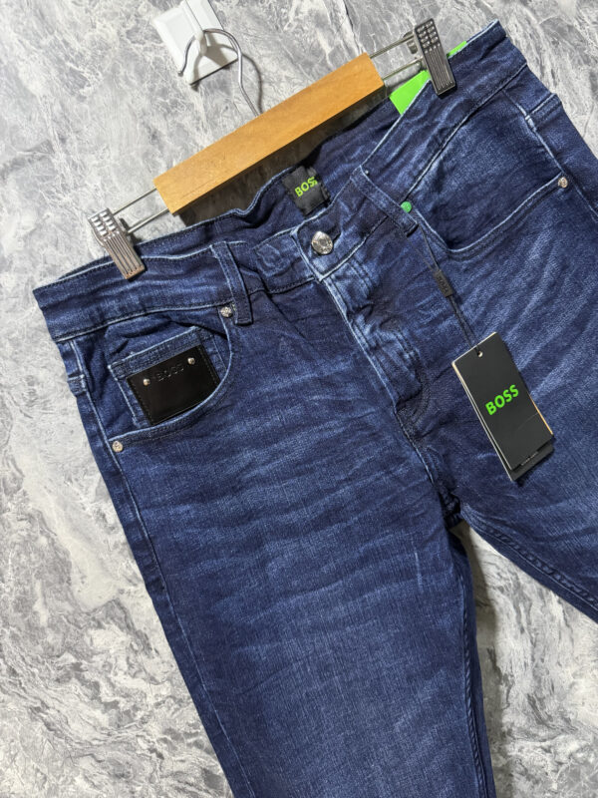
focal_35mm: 24
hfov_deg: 56.8
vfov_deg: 71.6
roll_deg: +28.8
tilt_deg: -9.1
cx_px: 299
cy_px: 399
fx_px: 553
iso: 800
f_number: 1.78
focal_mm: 6.76
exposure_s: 1/40
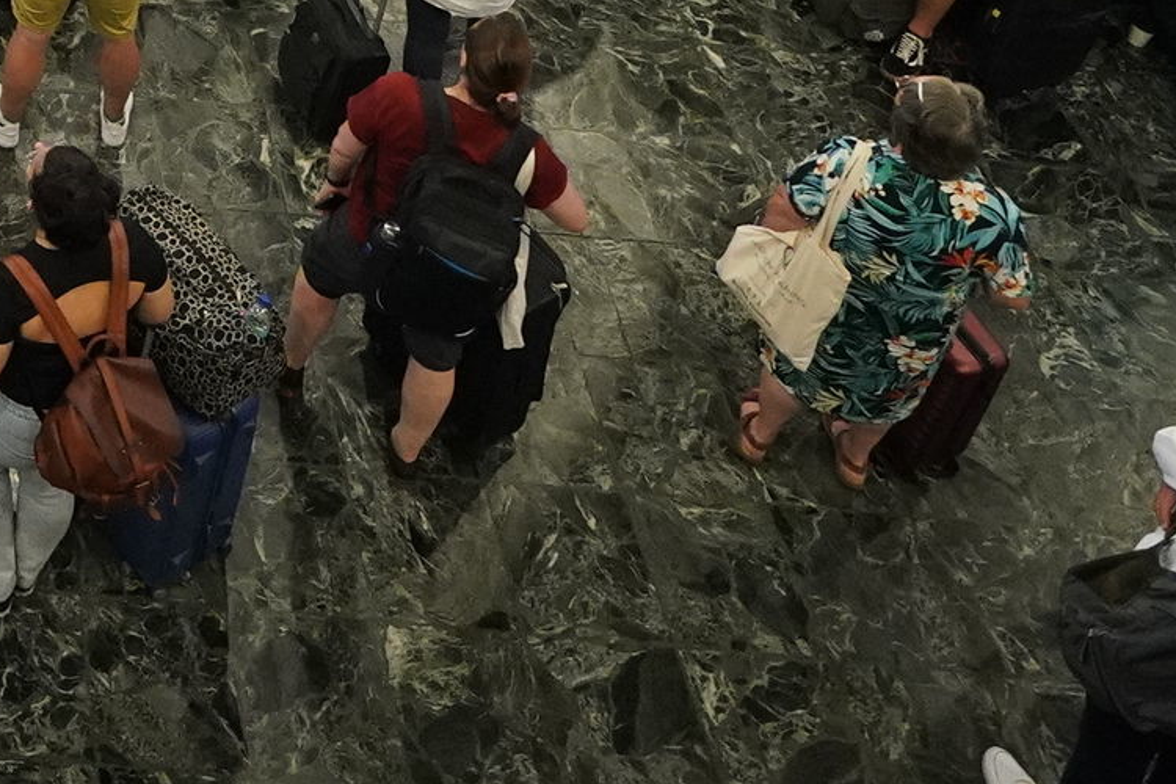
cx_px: -290
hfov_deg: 29.7
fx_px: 1829
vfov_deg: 17.4
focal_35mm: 56
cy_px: -783
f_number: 4
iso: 5000
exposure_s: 1/250
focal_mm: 12
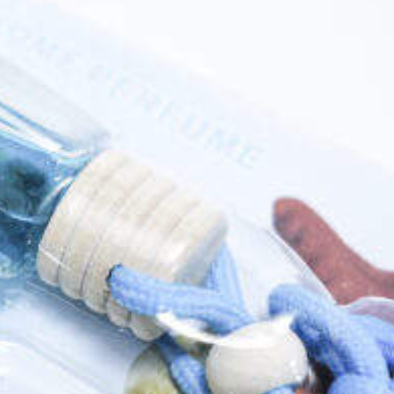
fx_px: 1687
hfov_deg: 13.1
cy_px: 181
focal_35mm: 131
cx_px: -8
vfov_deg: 13.3
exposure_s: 1/250
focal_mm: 70
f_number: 8
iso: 3200
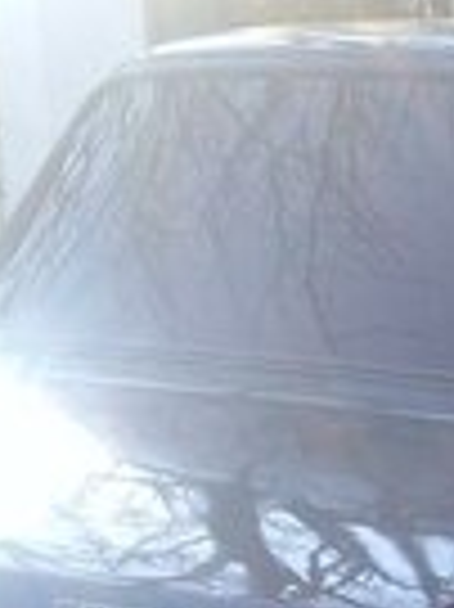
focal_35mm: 114
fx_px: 1997
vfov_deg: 17.1
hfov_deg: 12.0
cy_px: 536
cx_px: 814
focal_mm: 3.3
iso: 50
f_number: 2.2
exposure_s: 1/161
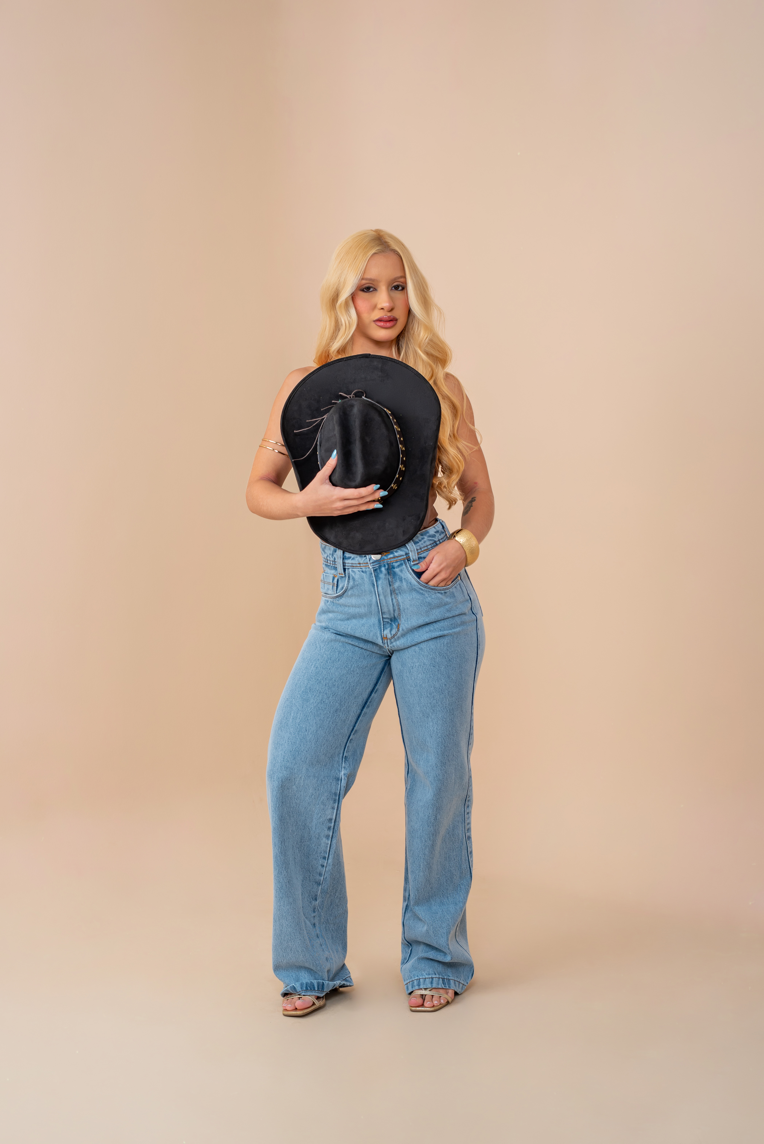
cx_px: 382
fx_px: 1590
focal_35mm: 50
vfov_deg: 39.6
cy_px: 572
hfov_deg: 27.0
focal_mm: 50
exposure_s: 1/160
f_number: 7.1
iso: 160
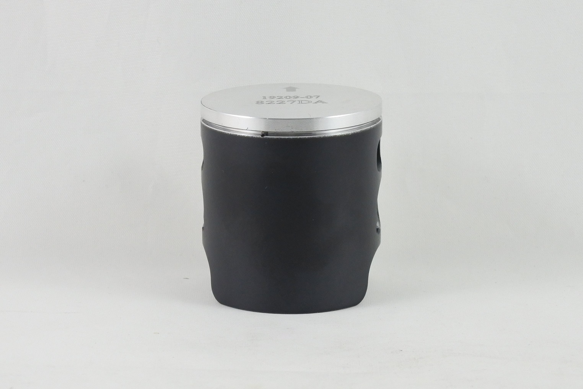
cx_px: 292
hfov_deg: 31.0
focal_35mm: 65
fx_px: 1053
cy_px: 194
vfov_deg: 20.9
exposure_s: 1/125
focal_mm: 24.4
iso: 720
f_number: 5.3
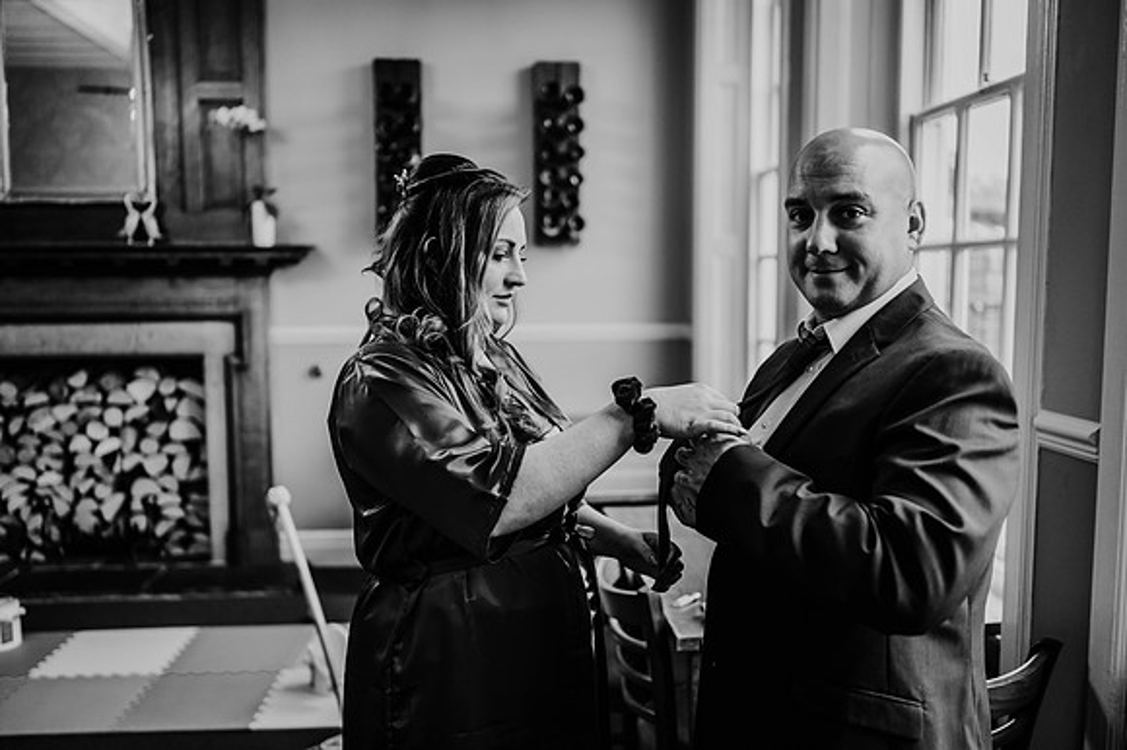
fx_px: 1095
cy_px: 375
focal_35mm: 35
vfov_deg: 37.8
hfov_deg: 54.5
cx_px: 564
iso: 450
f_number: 1.8
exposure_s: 1/160
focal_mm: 35
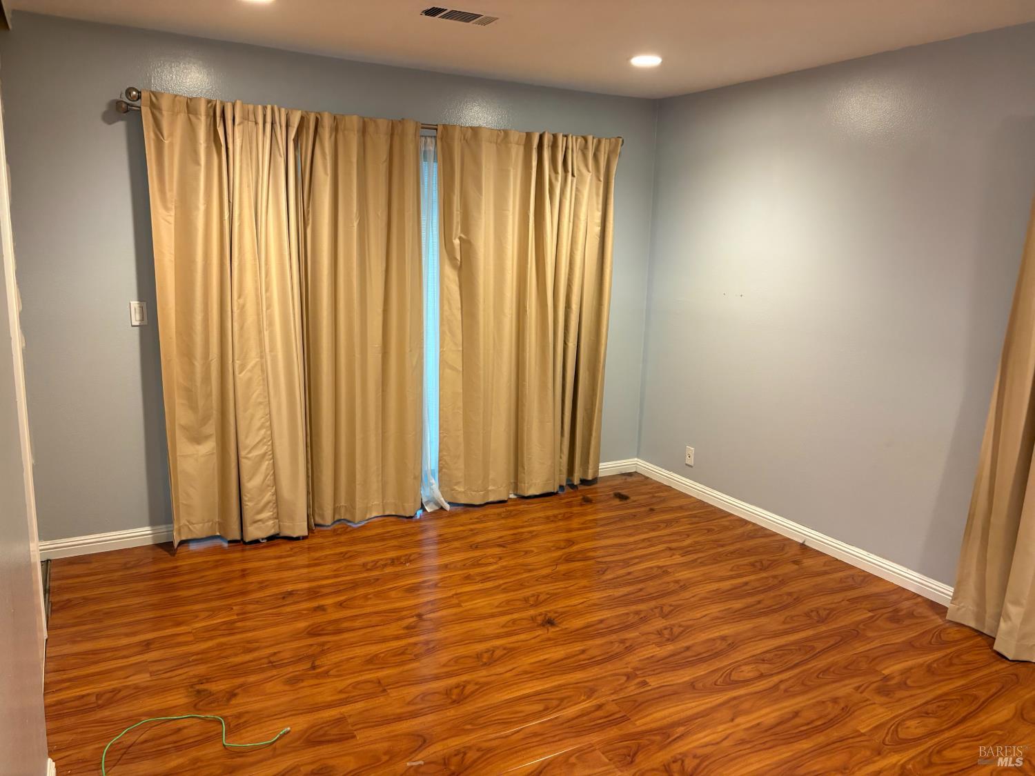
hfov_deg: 67.3
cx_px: 518
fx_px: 777
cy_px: 388
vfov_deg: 53.1
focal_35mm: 26
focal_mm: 5.96
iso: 250
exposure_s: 1/59
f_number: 1.6
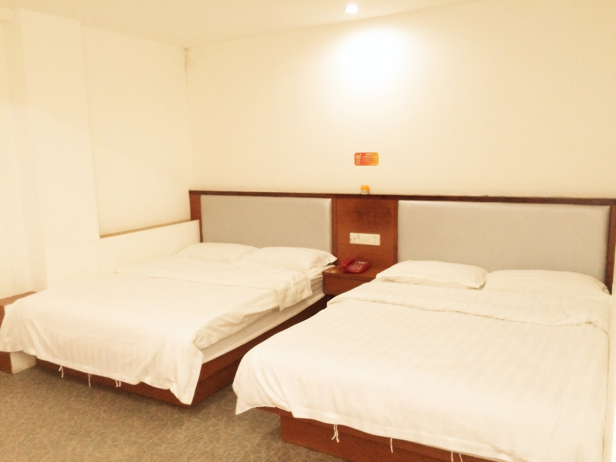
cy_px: 231
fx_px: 516
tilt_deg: -9.8
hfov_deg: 61.7
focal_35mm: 29
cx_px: 308
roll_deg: +0.2
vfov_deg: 48.2
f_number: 2.2
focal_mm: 4.15
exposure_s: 1/20
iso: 320
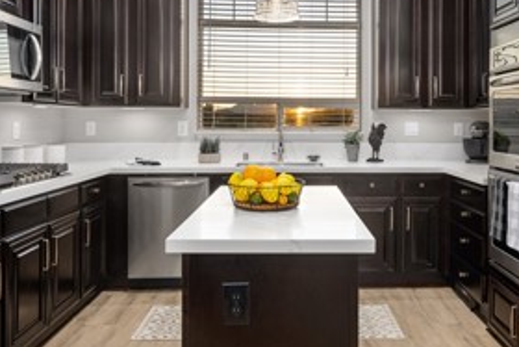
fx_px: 462
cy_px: 131
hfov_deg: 58.3
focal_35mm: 32
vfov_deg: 40.9
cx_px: 308
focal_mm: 14
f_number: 8
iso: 500
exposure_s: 1/6
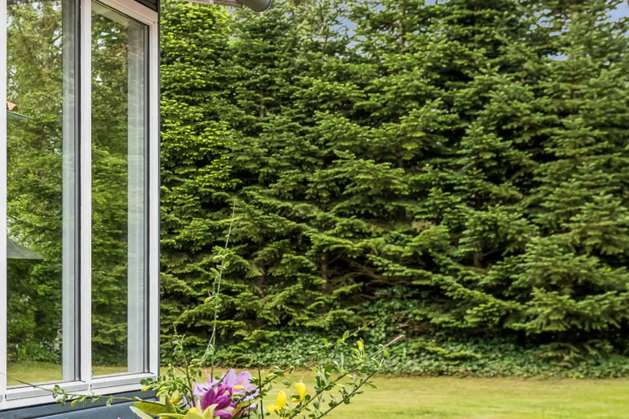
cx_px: 112
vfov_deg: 18.6
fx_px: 1275
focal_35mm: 73
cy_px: 252
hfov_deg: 27.1
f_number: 5.6
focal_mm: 24
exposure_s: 1/50
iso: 100
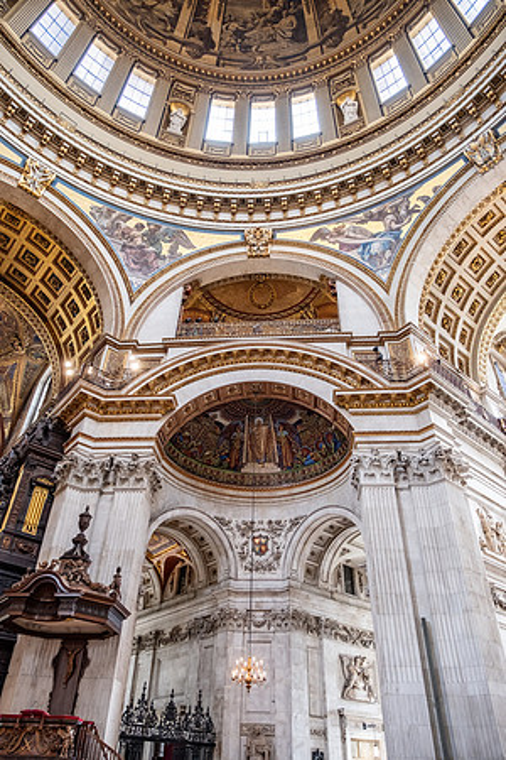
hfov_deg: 53.1
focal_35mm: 24
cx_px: 253
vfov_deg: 73.7
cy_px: 380
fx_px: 506
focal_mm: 16
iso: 1000
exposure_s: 1/30
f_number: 2.8
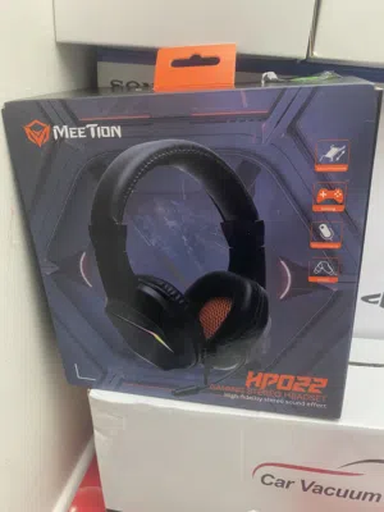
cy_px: 256
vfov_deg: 67.3
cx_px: 192
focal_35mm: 26
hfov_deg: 53.1
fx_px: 385
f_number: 1.8
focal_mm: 4.25
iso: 320
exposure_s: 1/33
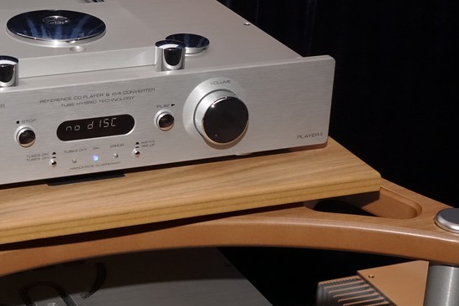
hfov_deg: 19.3
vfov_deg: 13.0
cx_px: 97
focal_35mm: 105
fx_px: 1339
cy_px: 101
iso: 1600
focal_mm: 23.32
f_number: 4
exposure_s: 1/125
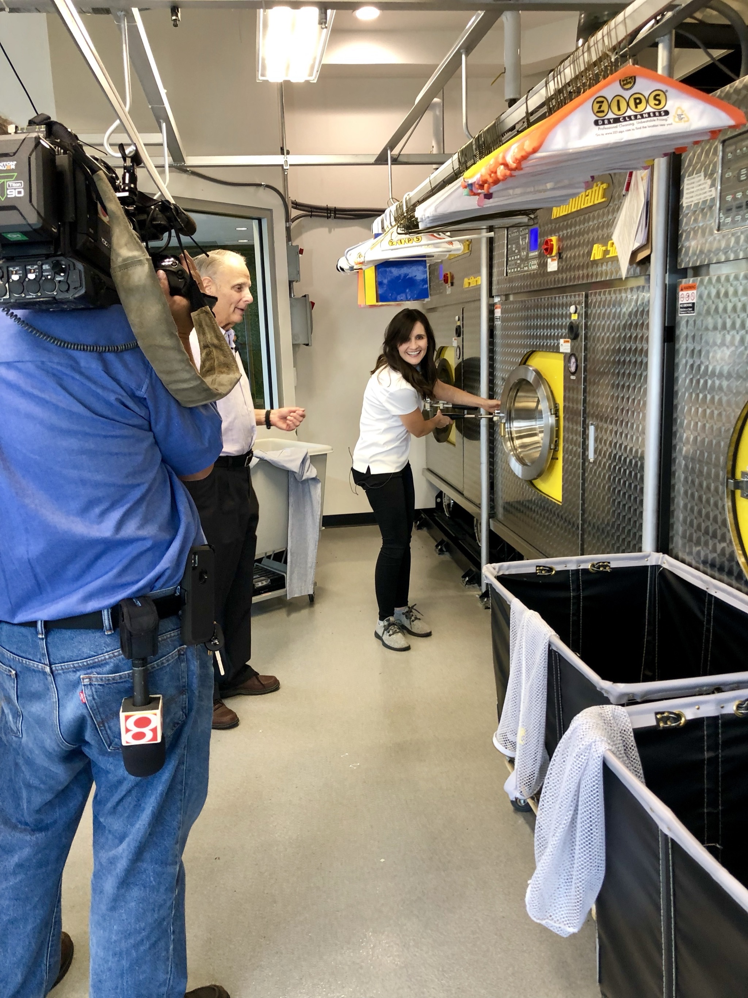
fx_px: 807
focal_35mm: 28
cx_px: 374
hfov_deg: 49.8
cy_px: 499
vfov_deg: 63.4
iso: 40
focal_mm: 4
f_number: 1.8
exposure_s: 1/24
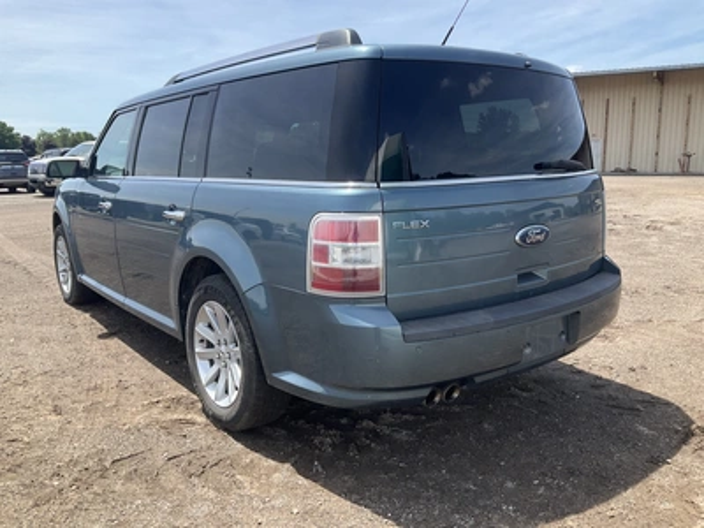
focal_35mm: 29
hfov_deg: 61.7
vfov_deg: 48.2
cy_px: 264
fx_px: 590
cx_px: 352
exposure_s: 1/739
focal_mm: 3
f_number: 1.8
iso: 25
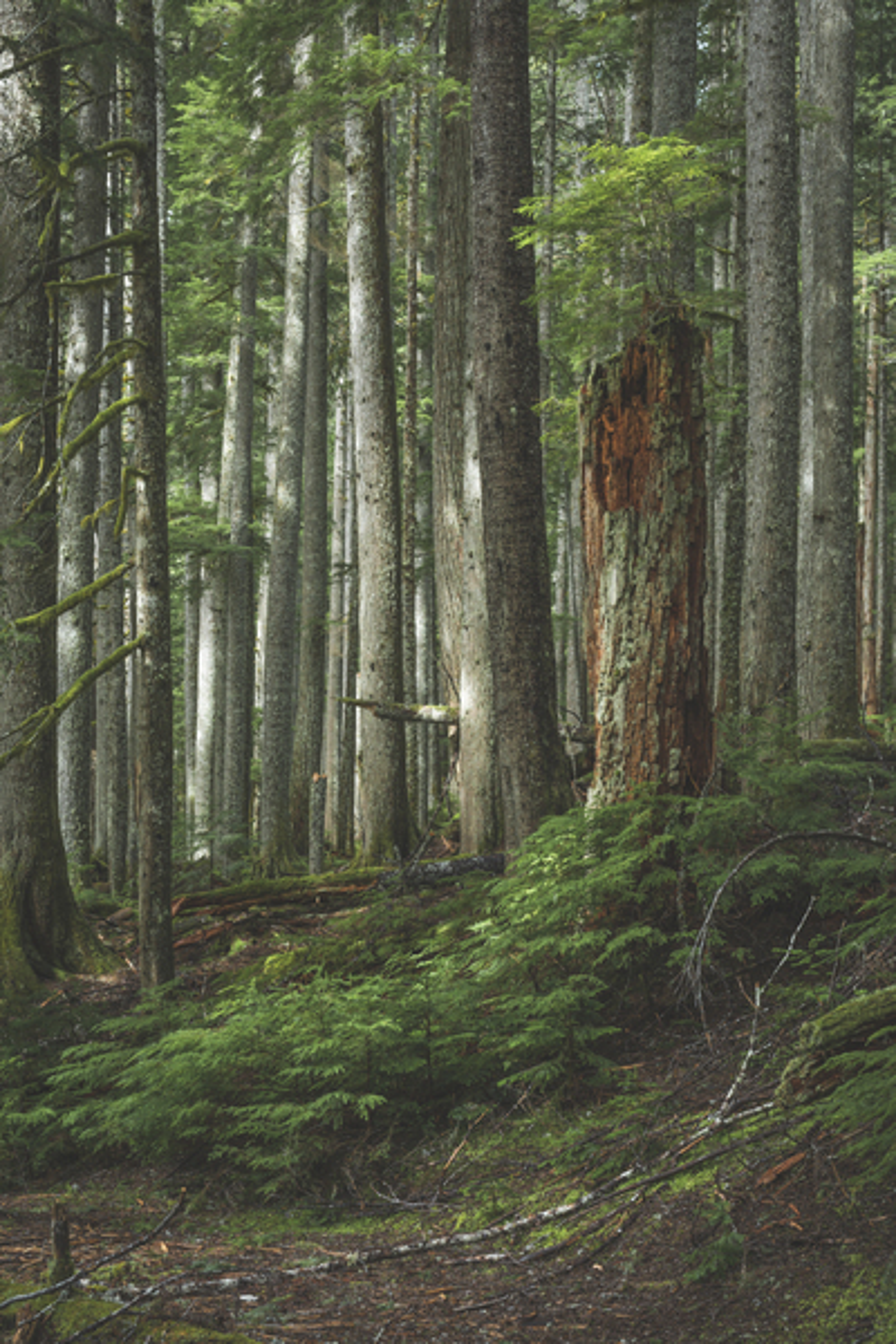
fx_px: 1867
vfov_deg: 39.6
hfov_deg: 27.0
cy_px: 672
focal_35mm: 50
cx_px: 448
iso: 64
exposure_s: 1/2
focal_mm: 50
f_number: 9
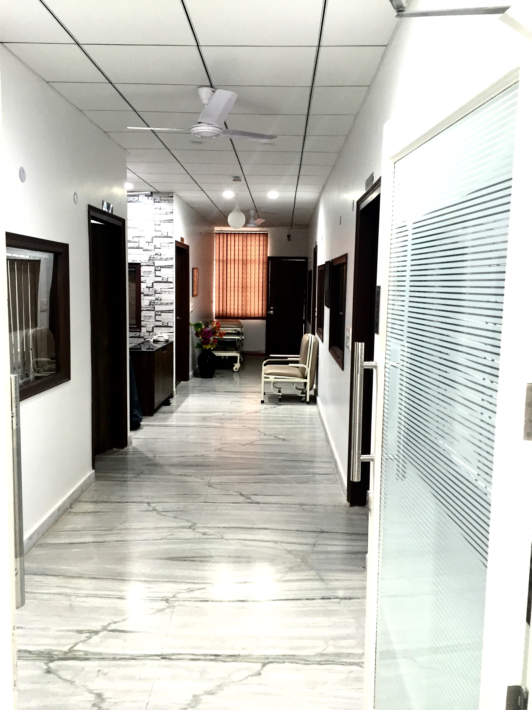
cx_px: 266
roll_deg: -0.9
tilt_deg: -6.6
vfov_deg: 61.7
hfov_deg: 48.2
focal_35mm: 29
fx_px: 594
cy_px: 355
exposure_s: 1/30
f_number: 2.2
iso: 80
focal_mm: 4.15
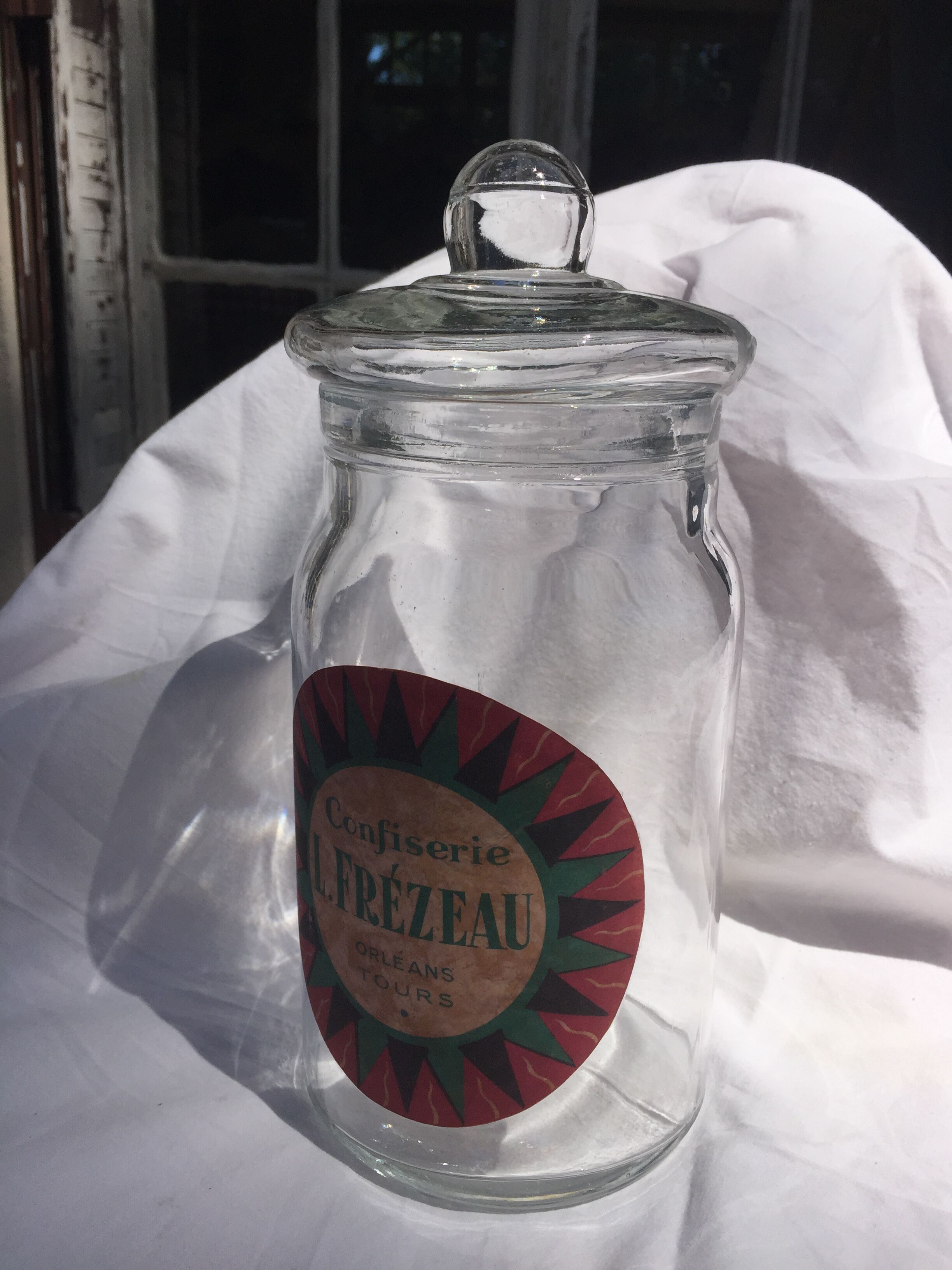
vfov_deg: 61.7
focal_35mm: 29
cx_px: 476
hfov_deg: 48.2
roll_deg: -3.0
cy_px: 635
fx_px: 1063
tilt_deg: -15.8
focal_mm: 4.15
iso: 32
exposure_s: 1/3968
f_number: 2.2
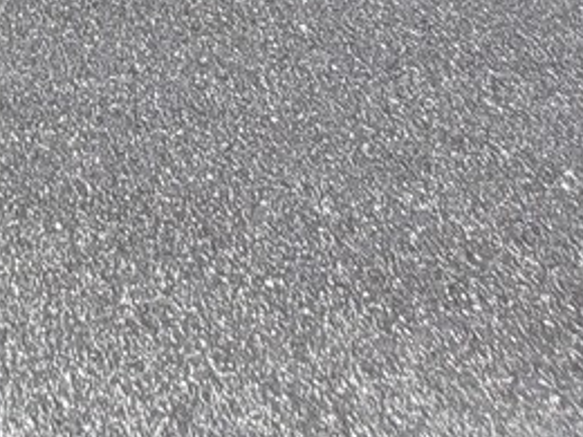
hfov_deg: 21.2
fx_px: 1347
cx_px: -249
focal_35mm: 80
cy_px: -903
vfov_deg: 11.0
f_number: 2.2
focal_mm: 1.74
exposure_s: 1/1016
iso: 40
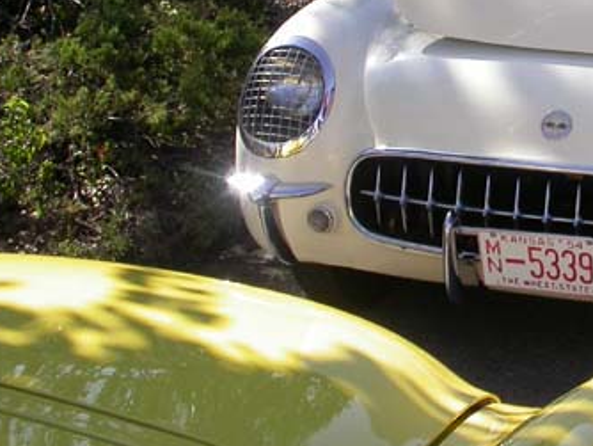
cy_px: 41
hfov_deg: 20.6
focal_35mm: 91
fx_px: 1560
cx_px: 627
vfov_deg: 16.0
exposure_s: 1/255
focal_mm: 7.85
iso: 100
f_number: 6
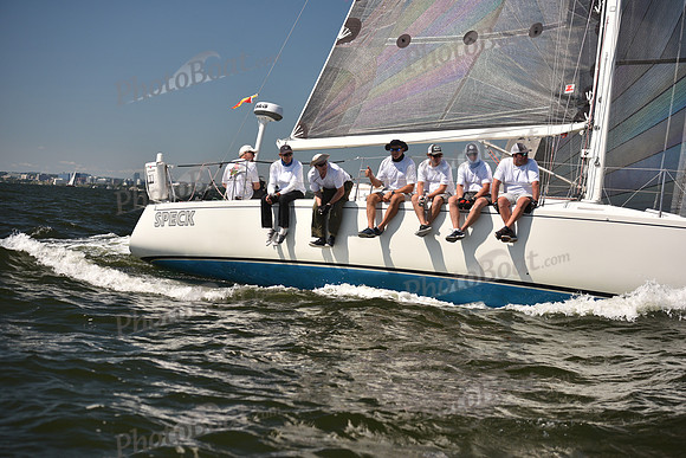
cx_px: 343
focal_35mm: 70
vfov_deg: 19.5
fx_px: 1334
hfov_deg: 28.8
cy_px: 229
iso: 250
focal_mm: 70
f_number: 3.5
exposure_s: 1/1600
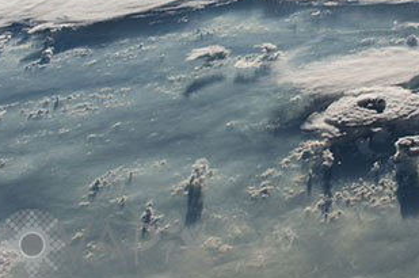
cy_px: 33
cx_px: 315
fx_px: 1615
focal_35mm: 139
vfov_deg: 9.8
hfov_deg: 14.7
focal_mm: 78
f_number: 11
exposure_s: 1/2000
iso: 200
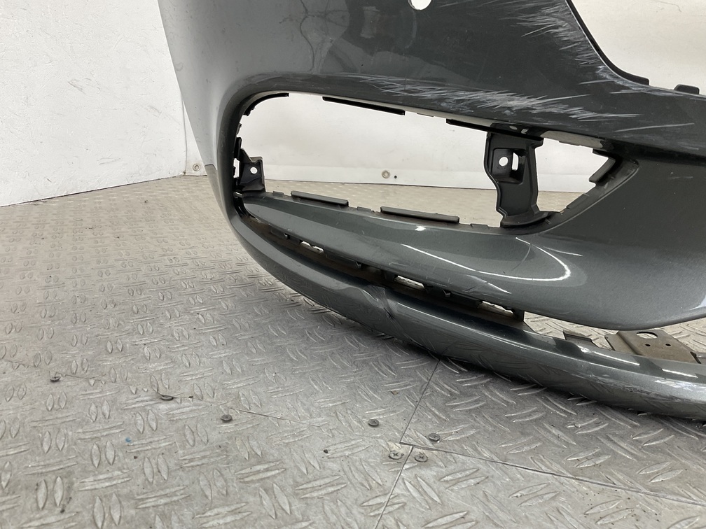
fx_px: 591
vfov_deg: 48.2
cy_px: 264
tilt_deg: -16.7
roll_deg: -2.0
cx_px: 353
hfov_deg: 61.7
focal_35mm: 29
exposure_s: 1/120
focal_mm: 3
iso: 32
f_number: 1.8
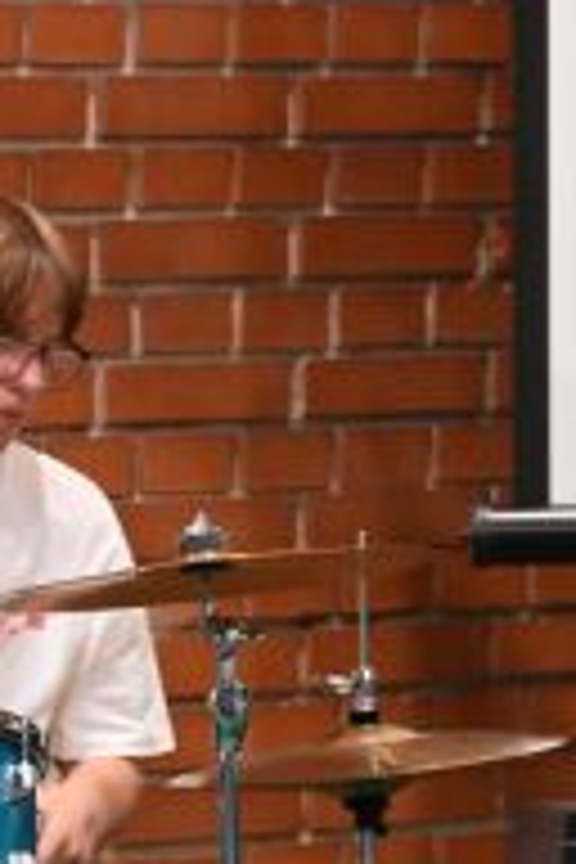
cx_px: -214
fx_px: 6072
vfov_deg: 8.1
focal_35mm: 253
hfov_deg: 5.4
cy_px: 868
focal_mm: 81
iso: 1600
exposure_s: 1/40
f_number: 6.3
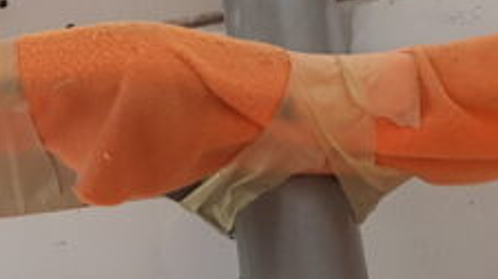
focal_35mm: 129
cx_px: -46
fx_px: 1702
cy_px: -221
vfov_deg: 9.0
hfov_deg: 16.2
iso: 80
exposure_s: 1/50
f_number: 1.7
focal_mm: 4.2
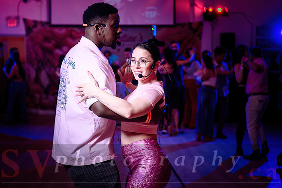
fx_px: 469
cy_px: 94
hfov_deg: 33.4
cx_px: 141
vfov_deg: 22.7
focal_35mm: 60
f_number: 2.8
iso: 500
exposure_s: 1/160
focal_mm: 58
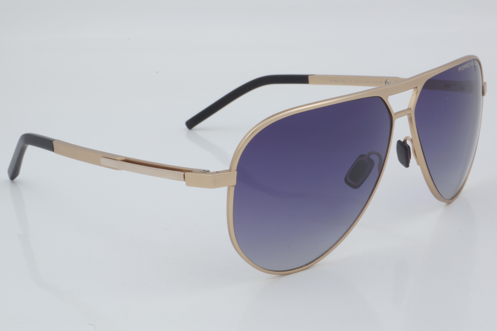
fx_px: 1035
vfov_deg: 18.2
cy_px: 166
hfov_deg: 27.0
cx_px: 248
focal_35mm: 75
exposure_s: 1/3
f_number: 32
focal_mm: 50
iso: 100
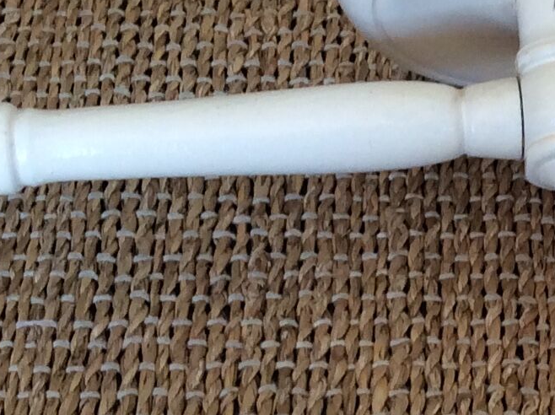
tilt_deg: -51.7
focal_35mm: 126
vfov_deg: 11.7
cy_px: 287
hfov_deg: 15.3
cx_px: 570
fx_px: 2018
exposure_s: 1/25
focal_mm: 3.3
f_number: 2.4
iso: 64
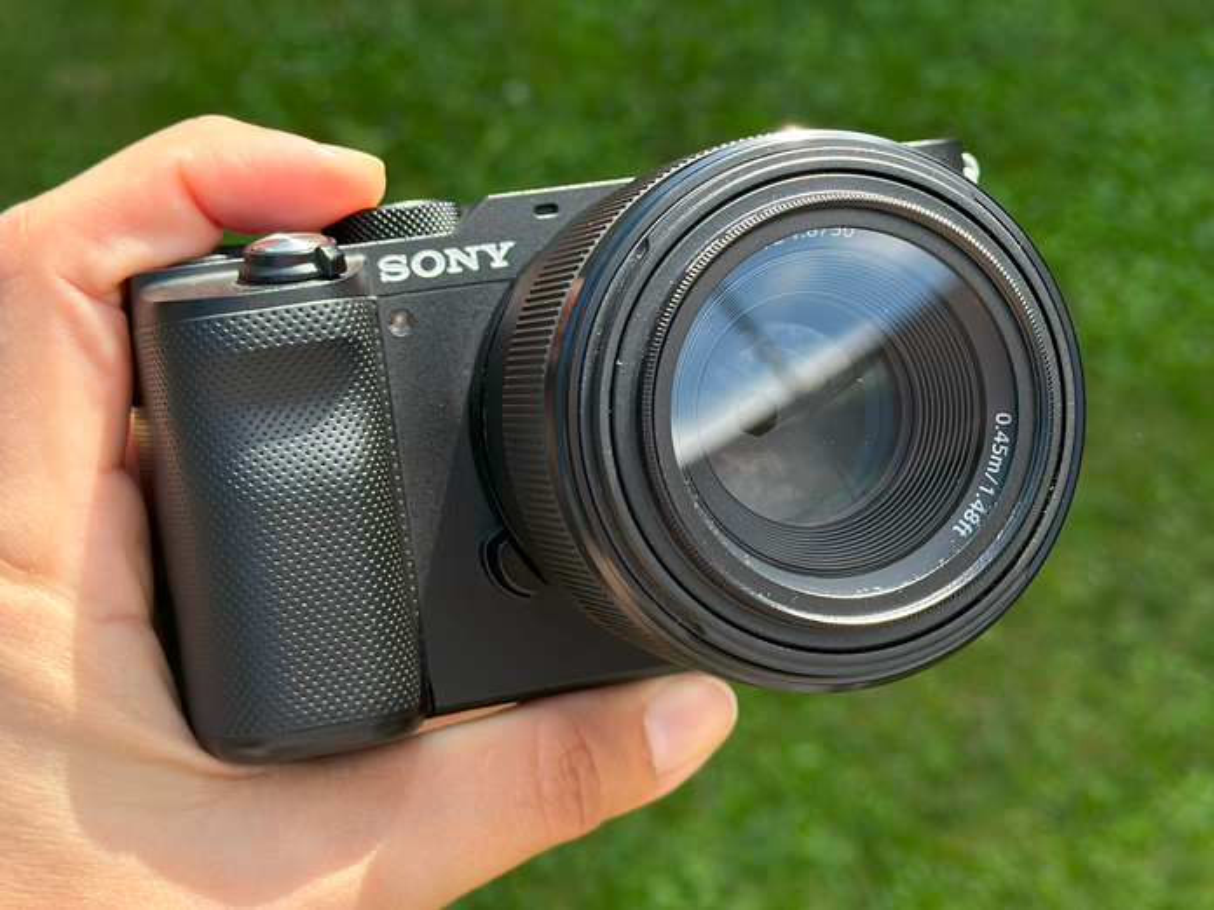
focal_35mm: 48
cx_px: 607
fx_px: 1683
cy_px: 455
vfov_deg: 30.3
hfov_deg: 39.7
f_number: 1.78
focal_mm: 6.86
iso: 80
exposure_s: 1/880
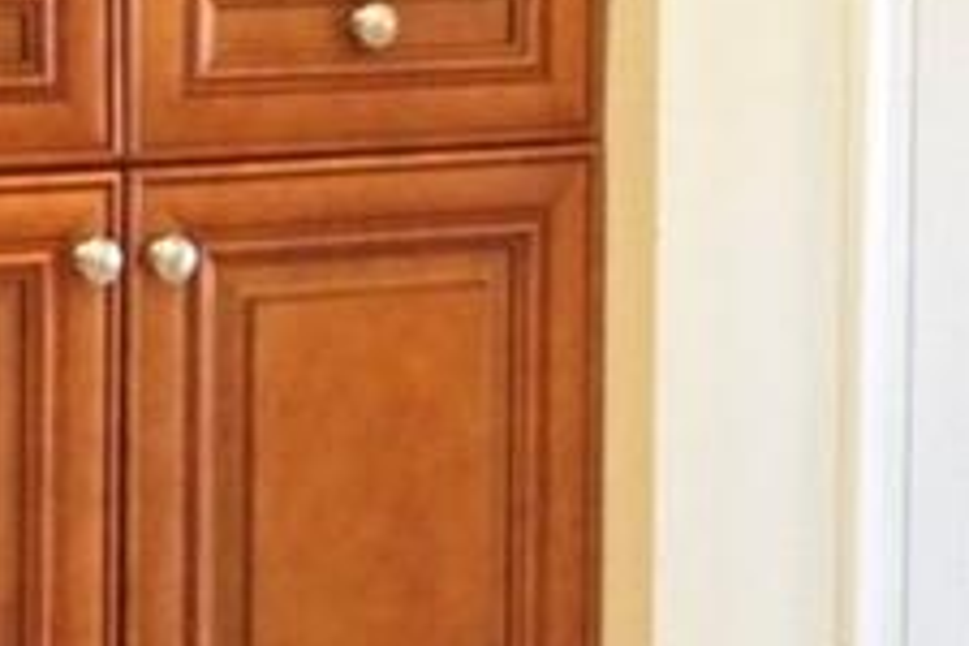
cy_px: -282
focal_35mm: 191
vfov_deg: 7.1
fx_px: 5141
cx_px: 297
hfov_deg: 10.8
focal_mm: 28
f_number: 4
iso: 1600
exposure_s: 1/160
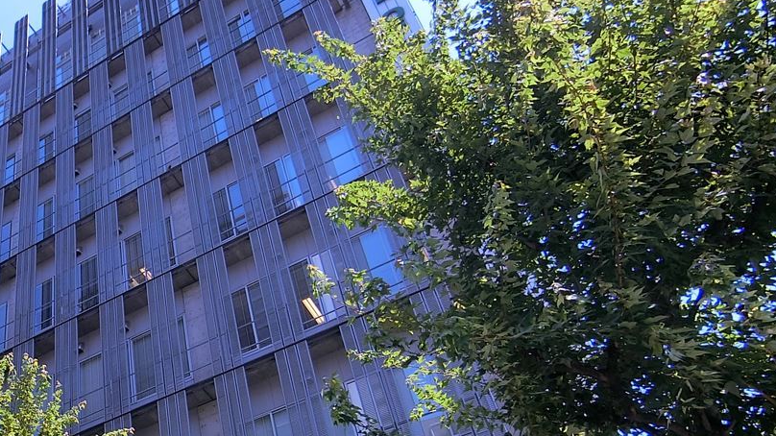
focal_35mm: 41
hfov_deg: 44.4
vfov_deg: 28.2
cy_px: 368
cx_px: 60
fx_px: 843
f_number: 2.7
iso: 80
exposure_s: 1/800
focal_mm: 4.06
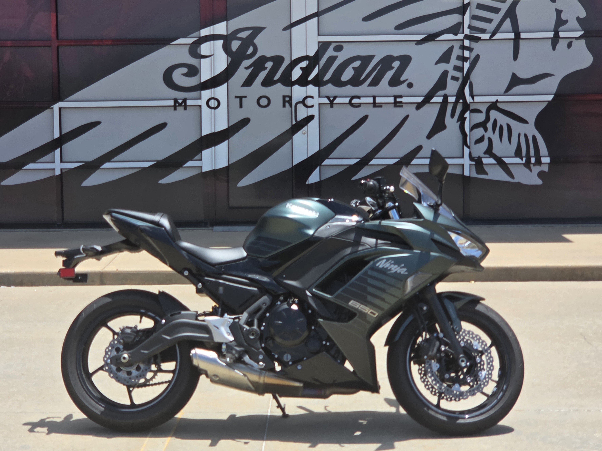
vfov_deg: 21.3
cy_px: 226
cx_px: 301
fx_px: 1200
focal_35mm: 69
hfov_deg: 28.2
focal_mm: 7
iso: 25
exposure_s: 1/1000
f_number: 2.4
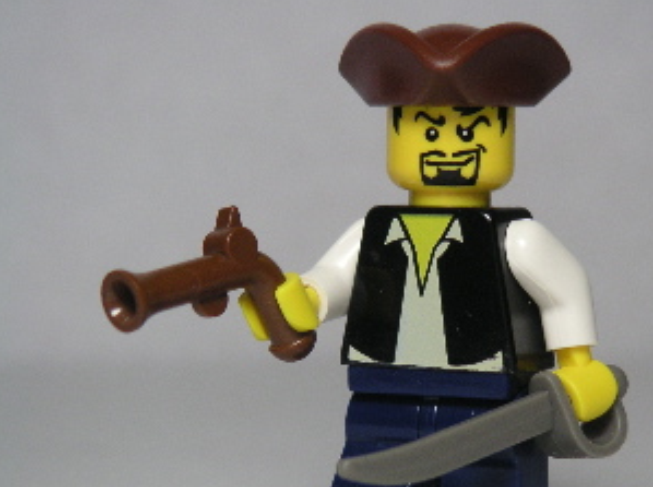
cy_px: 277
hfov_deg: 12.5
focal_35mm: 158
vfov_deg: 9.4
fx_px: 2975
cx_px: 423
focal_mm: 17.1
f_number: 3.6
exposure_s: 1/111
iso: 100
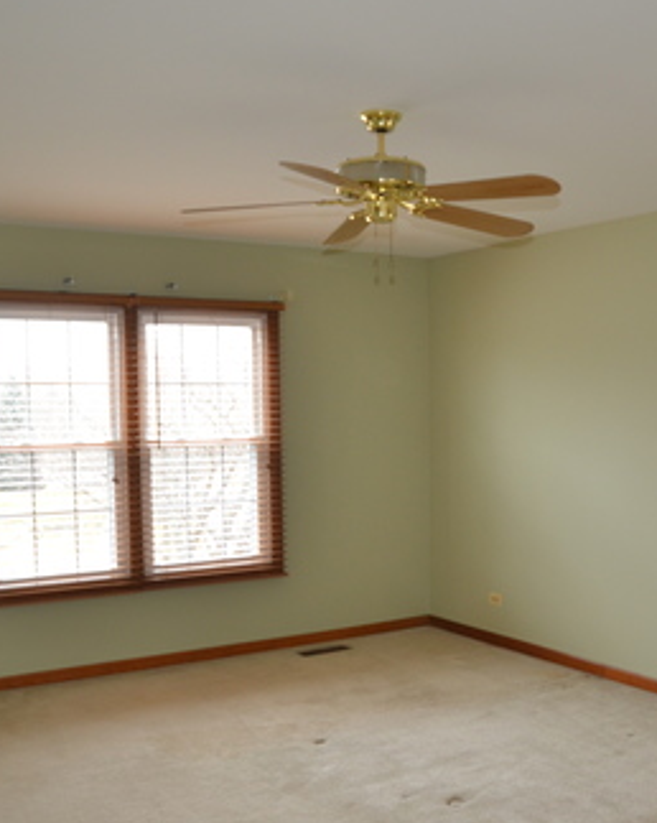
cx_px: 471
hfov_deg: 37.5
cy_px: 466
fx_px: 949
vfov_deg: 46.8
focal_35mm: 39
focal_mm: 14
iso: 400
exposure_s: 1/60
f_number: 2.8
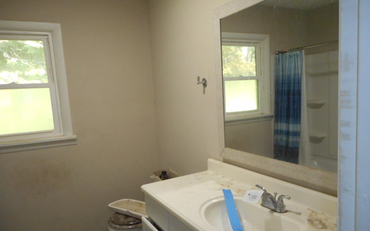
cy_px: 129
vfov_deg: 44.5
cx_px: 185
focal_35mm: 28
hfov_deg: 66.5
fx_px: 282
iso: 450
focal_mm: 4.5
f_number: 3.7
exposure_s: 1/25
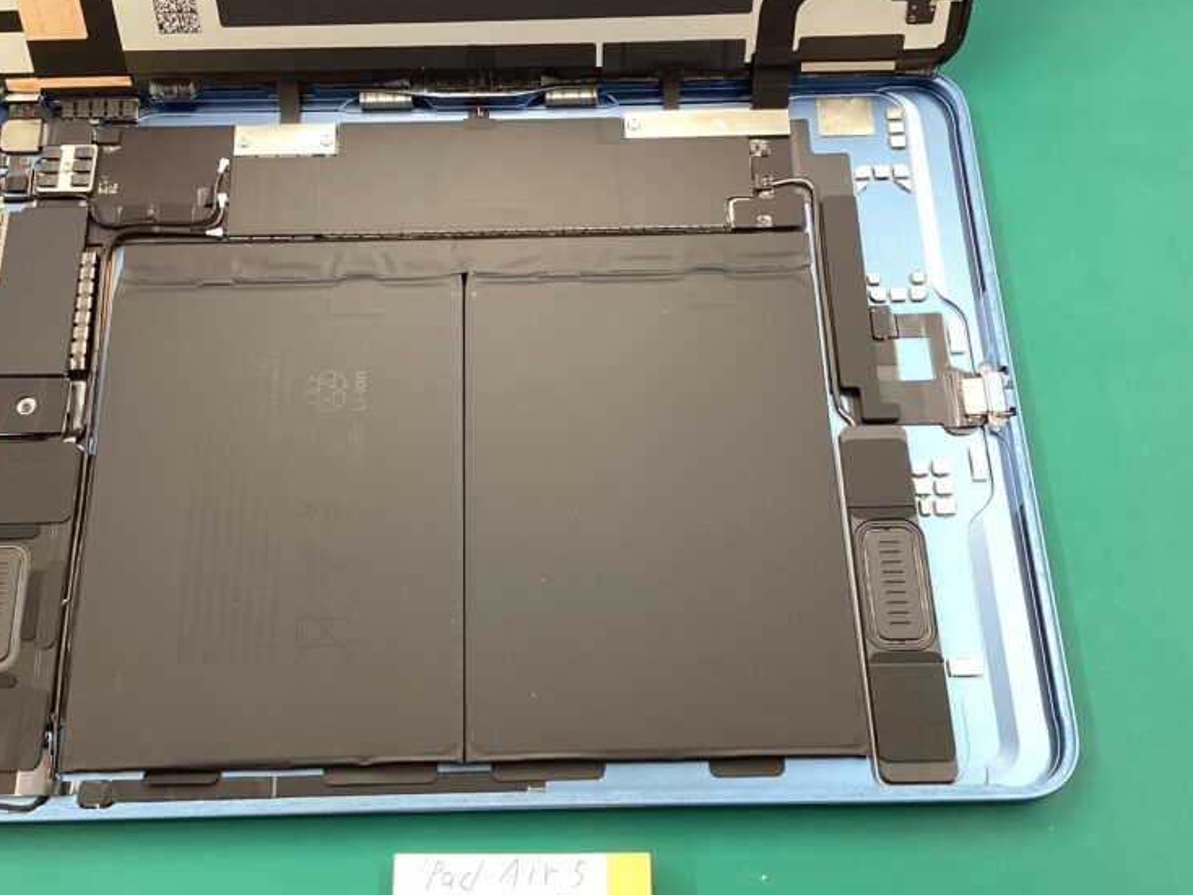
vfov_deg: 37.7
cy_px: 433
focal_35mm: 38
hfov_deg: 48.9
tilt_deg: -67.6
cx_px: 531
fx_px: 1310
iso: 200
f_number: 2.4
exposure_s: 1/50
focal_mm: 3.3
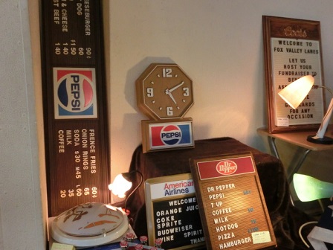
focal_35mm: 30
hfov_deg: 60.0
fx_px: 289
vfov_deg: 46.8
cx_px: 166
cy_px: 125
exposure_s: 1/80
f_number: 3.5
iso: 800
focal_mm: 5.36
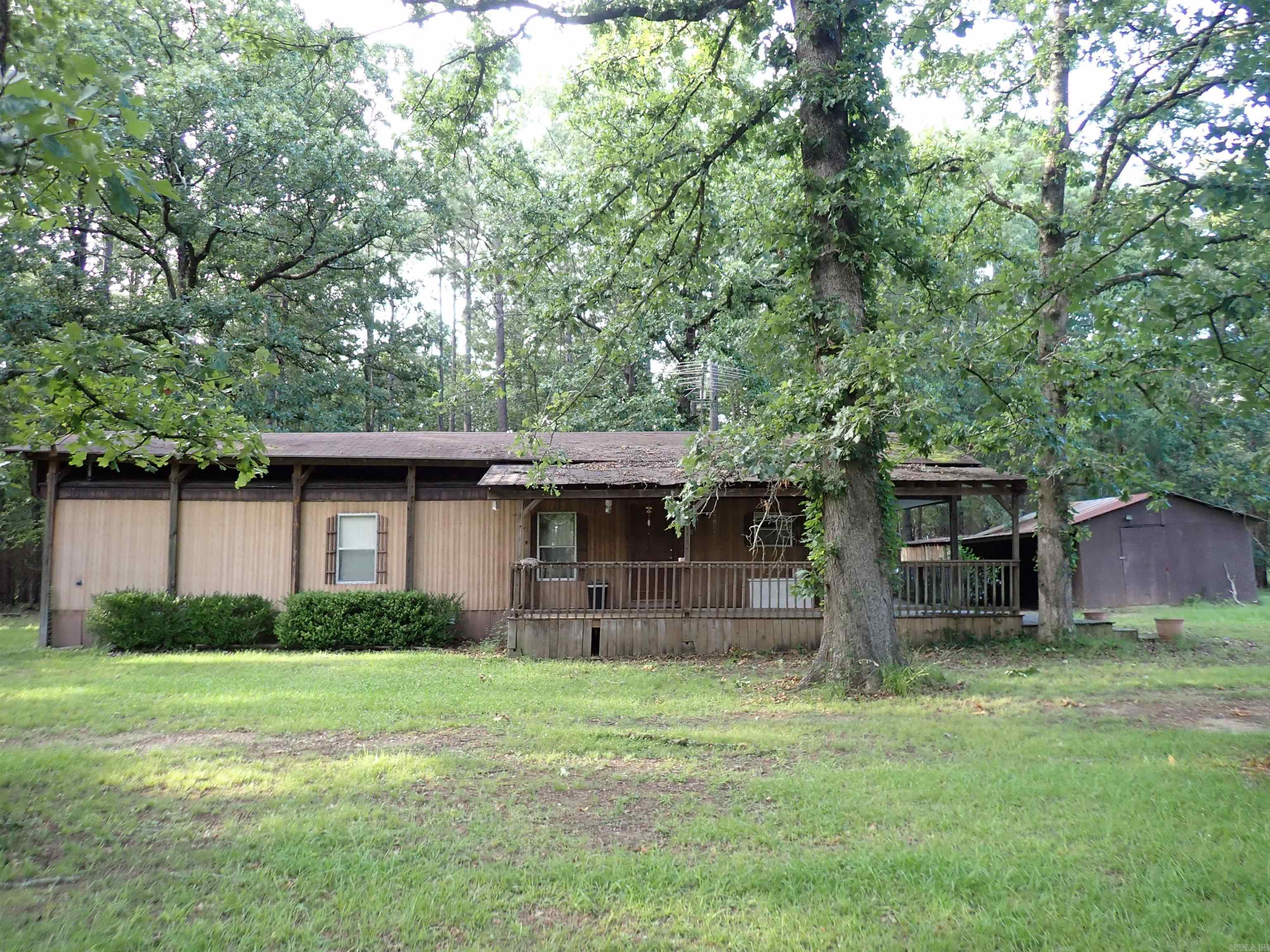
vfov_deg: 54.9
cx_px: 635
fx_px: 917
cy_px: 476
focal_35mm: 25
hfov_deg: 69.4
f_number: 2
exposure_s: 1/125
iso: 200
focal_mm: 4.5
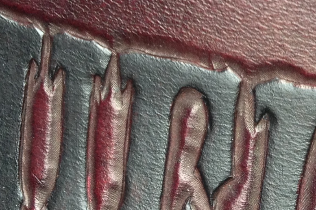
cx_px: 355
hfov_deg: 13.1
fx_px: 1343
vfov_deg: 8.7
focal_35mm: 153
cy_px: 344
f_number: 2.4
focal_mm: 4.28
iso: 50
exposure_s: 1/129
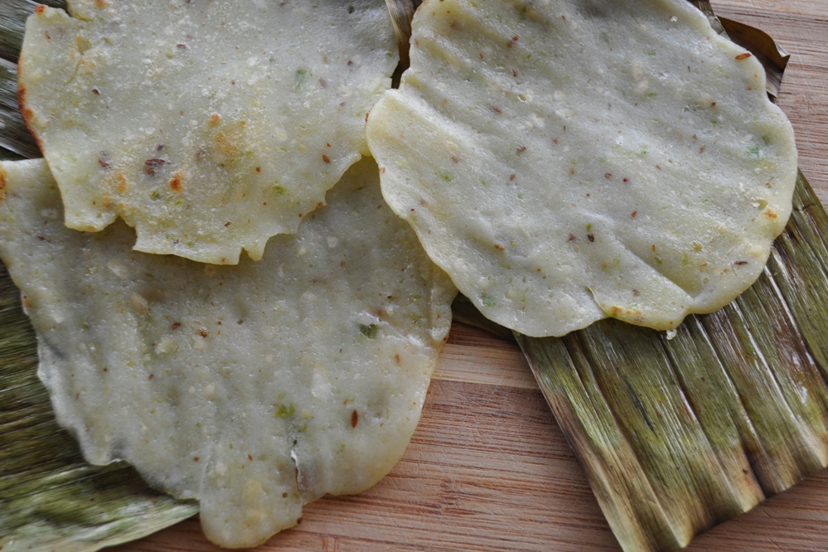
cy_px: 276
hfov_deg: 45.4
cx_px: 423
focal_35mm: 43
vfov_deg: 31.2
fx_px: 989
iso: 400
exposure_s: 1/60
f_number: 5.6
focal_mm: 28
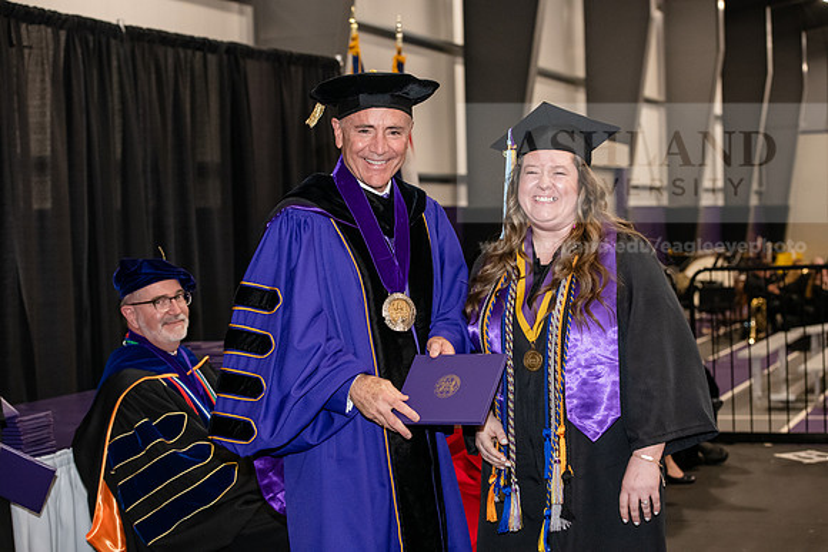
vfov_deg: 19.5
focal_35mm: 70
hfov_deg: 28.8
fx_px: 1610
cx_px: 414
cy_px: 276
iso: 2500
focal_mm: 70
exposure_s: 1/200
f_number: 5
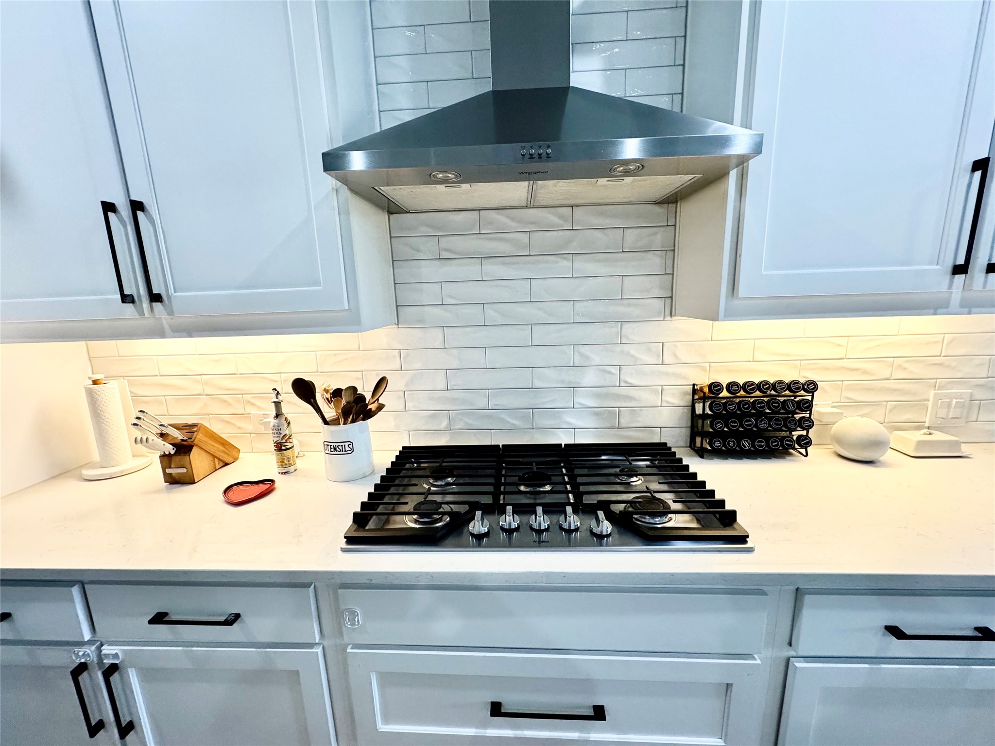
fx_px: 402
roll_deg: +1.7
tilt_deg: -11.0
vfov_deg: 85.7
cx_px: 498
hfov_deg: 102.1
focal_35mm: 14
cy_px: 373
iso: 250
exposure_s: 1/120
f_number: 2.2
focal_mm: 2.22
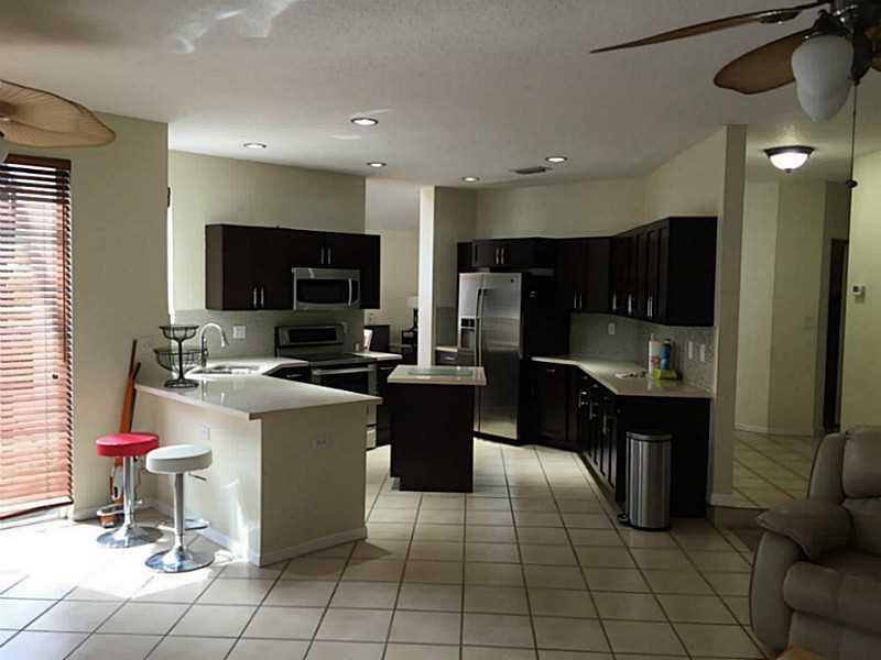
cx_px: 440
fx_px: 738
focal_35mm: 29
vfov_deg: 48.2
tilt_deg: -3.8
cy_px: 330
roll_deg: -2.6
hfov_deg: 61.7
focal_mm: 4.15
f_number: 2.2
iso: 32
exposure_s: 1/30
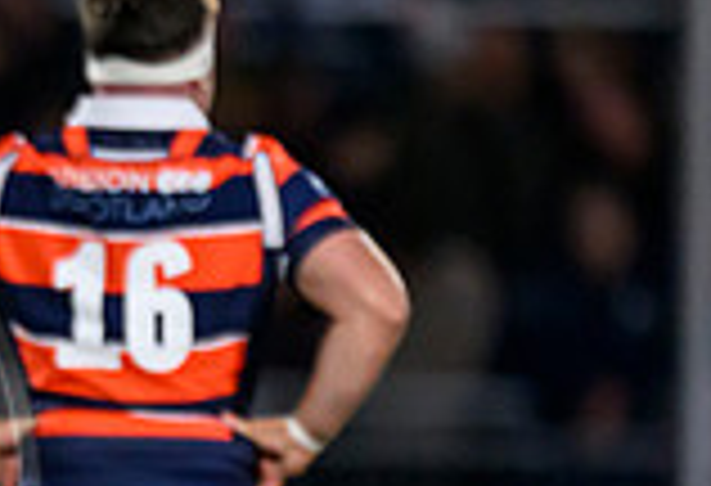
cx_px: -361
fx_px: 44007
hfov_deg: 0.9
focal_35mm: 2211
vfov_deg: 0.6
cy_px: 455
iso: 6400
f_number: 4
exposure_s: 1/1250
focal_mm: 560
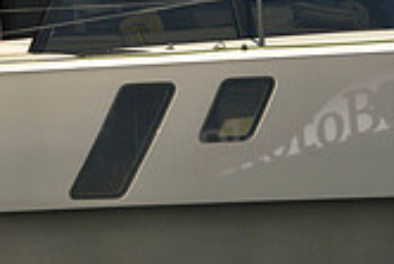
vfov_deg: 4.0
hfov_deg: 6.0
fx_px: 3746
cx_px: 74
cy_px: 27
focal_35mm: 342
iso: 400
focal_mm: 98
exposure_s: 1/1250
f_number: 7.1
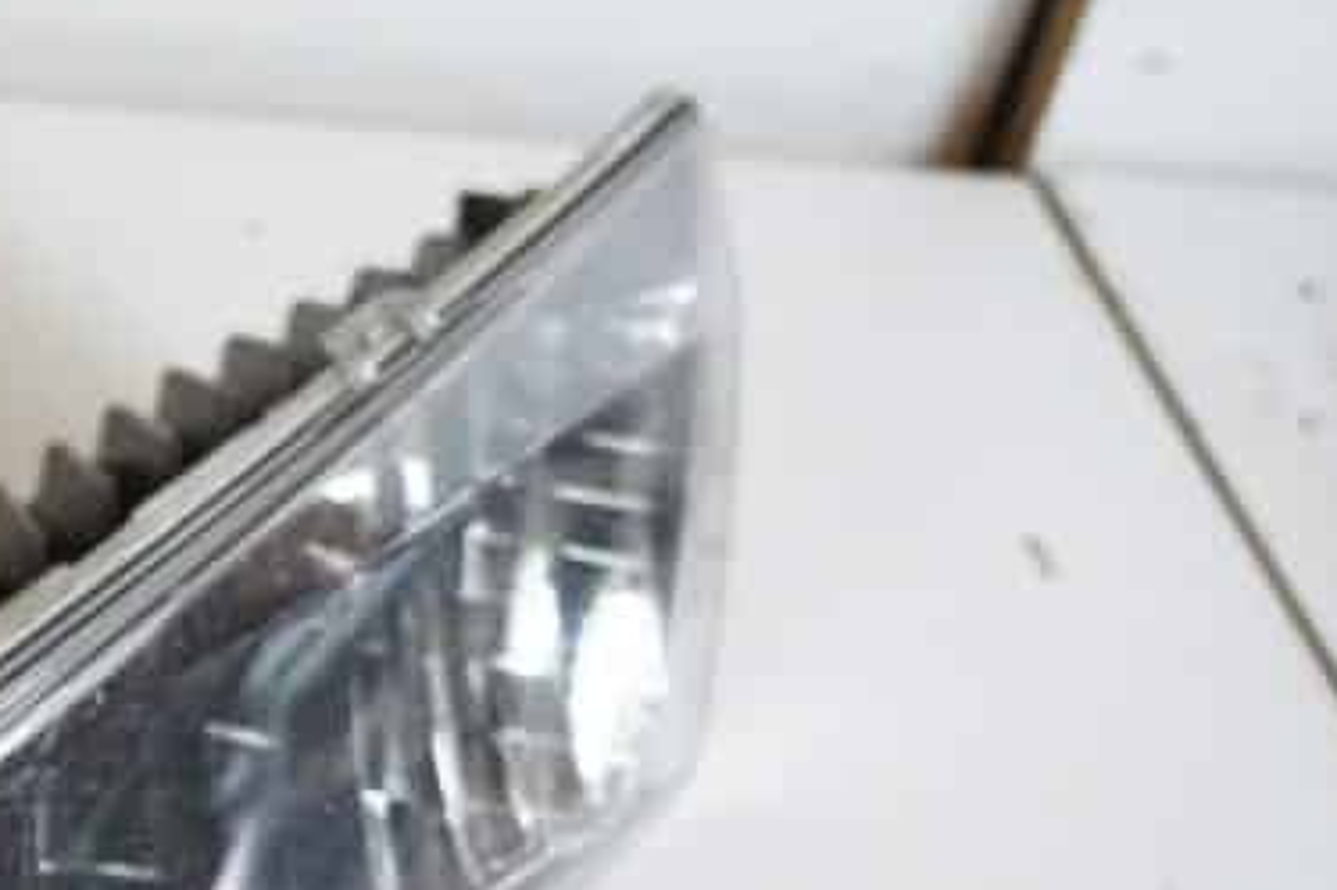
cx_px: -332
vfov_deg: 18.3
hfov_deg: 24.4
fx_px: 2747
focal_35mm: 74
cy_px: 667
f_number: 4
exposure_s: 1/60
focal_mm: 18
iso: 320
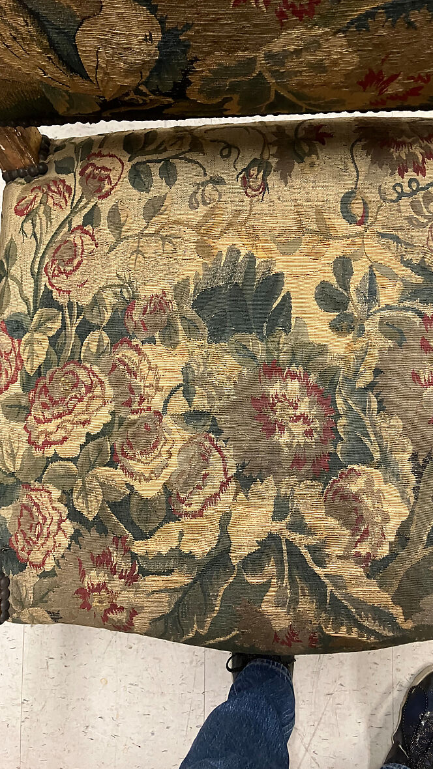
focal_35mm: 31
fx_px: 633
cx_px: 267
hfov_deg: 37.6
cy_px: 388
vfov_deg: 62.6
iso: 250
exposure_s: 1/40
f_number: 1.8
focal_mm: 3.99
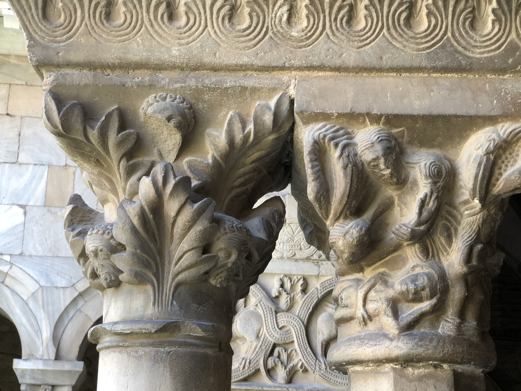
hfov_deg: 31.7
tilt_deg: +17.8
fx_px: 918
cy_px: 177
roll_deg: -0.6
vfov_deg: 24.0
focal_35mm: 61
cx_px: 268
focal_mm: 6
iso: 25
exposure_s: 1/60
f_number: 2.4
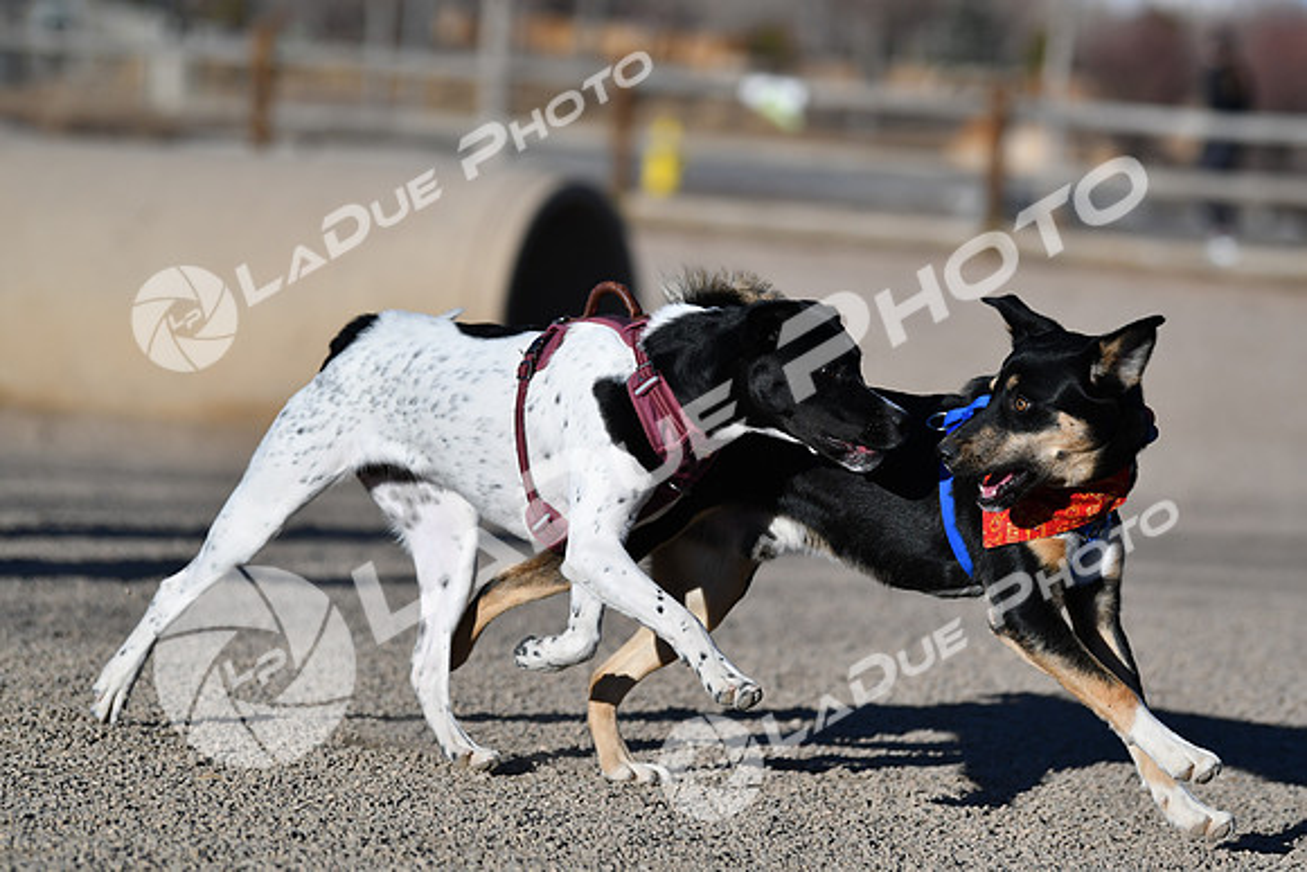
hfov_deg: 10.2
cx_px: 654
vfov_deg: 6.8
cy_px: 436
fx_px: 7353
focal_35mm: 202
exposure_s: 1/4000
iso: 100
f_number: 2.8
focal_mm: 135
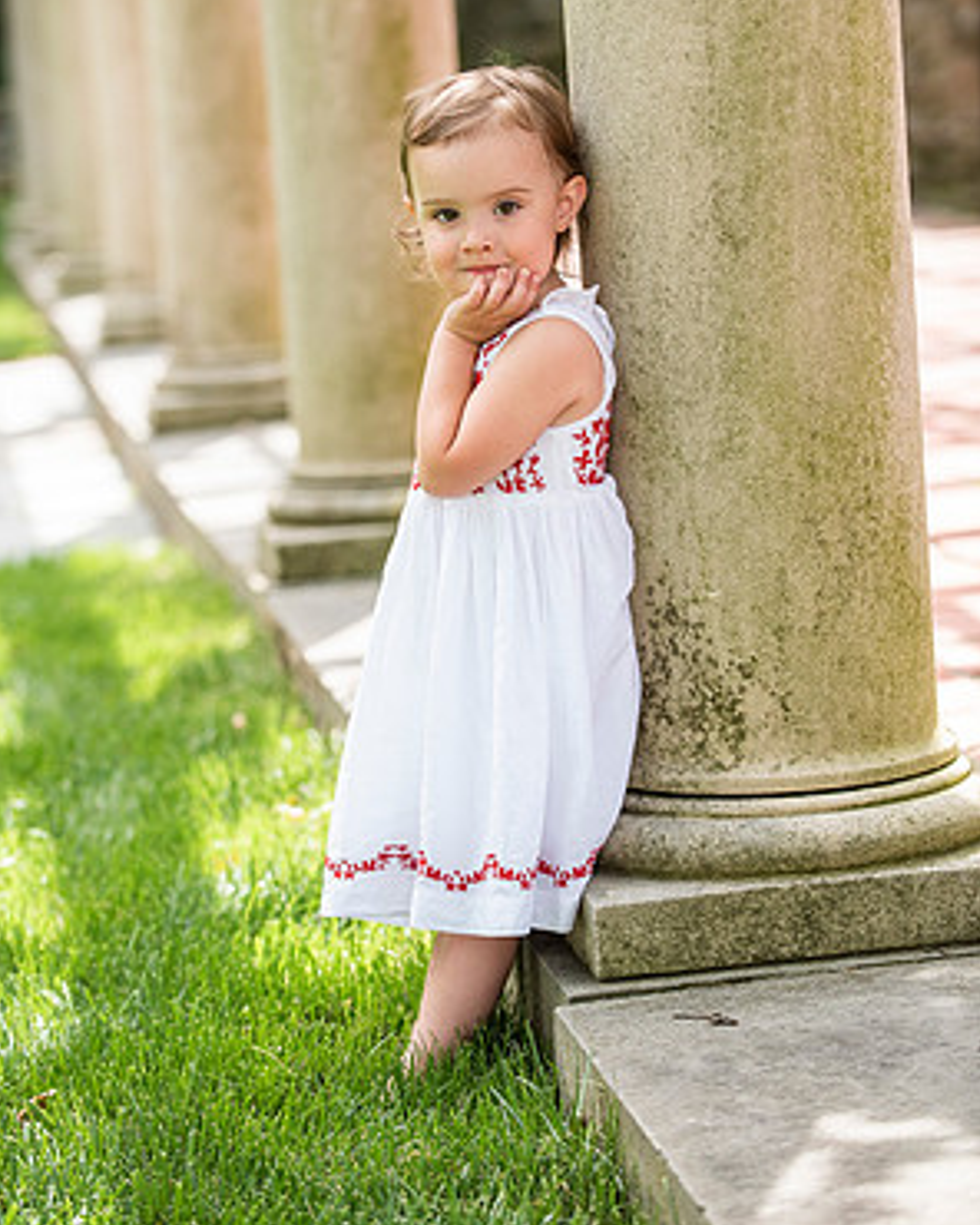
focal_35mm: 112
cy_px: 520
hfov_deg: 13.8
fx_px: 4061
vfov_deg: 17.1
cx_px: 487
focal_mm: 98
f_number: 3.5
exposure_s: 1/1000
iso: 640
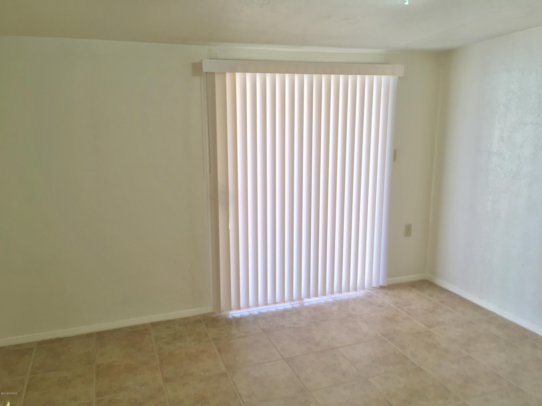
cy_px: 203
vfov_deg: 48.2
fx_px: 454
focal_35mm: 29
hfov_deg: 61.7
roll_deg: -0.9
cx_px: 271
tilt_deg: -11.2
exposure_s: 1/30
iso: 40
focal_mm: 4.15
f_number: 2.2
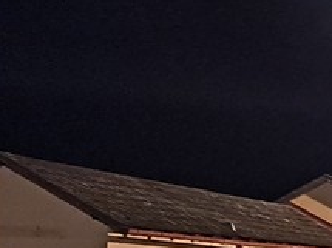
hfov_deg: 11.0
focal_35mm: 134
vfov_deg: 10.9
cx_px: 922
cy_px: 271
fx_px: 1284
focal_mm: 5.23
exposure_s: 1/25
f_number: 1.8
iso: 640
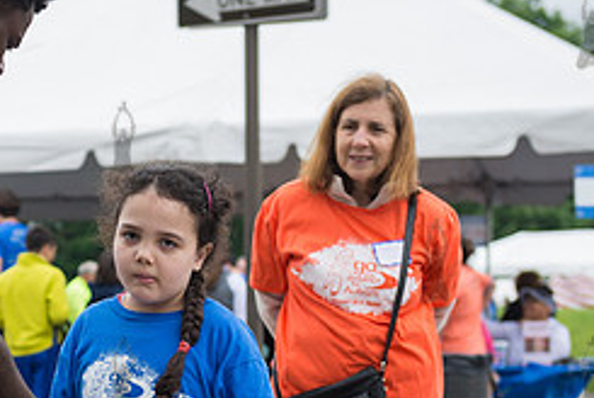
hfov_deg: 15.6
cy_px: 377
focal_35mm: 130
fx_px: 2148
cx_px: 121
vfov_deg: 10.5
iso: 200
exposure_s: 1/1000
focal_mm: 55
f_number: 3.5
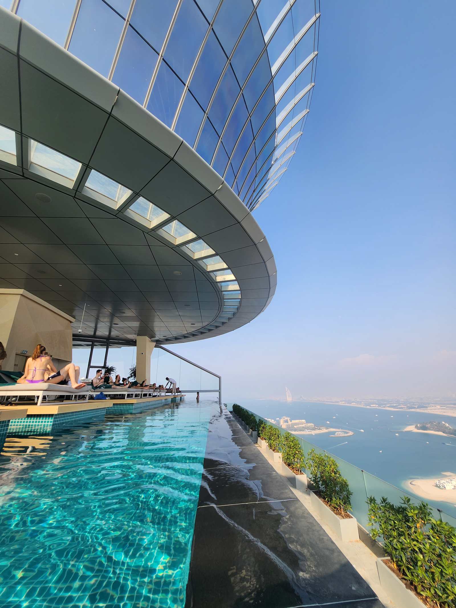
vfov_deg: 106.2
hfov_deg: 89.9
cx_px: 228
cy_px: 304
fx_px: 228
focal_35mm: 13
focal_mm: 1.7
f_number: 2.2
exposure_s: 1/781
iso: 32
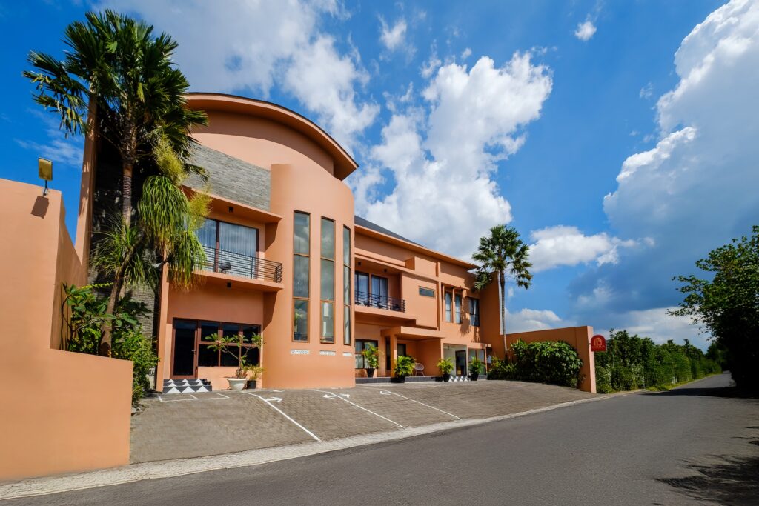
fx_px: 316
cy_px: 253
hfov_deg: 100.4
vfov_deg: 77.3
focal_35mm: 15
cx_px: 380
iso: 160
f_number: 7.1
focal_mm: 10
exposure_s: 1/4000
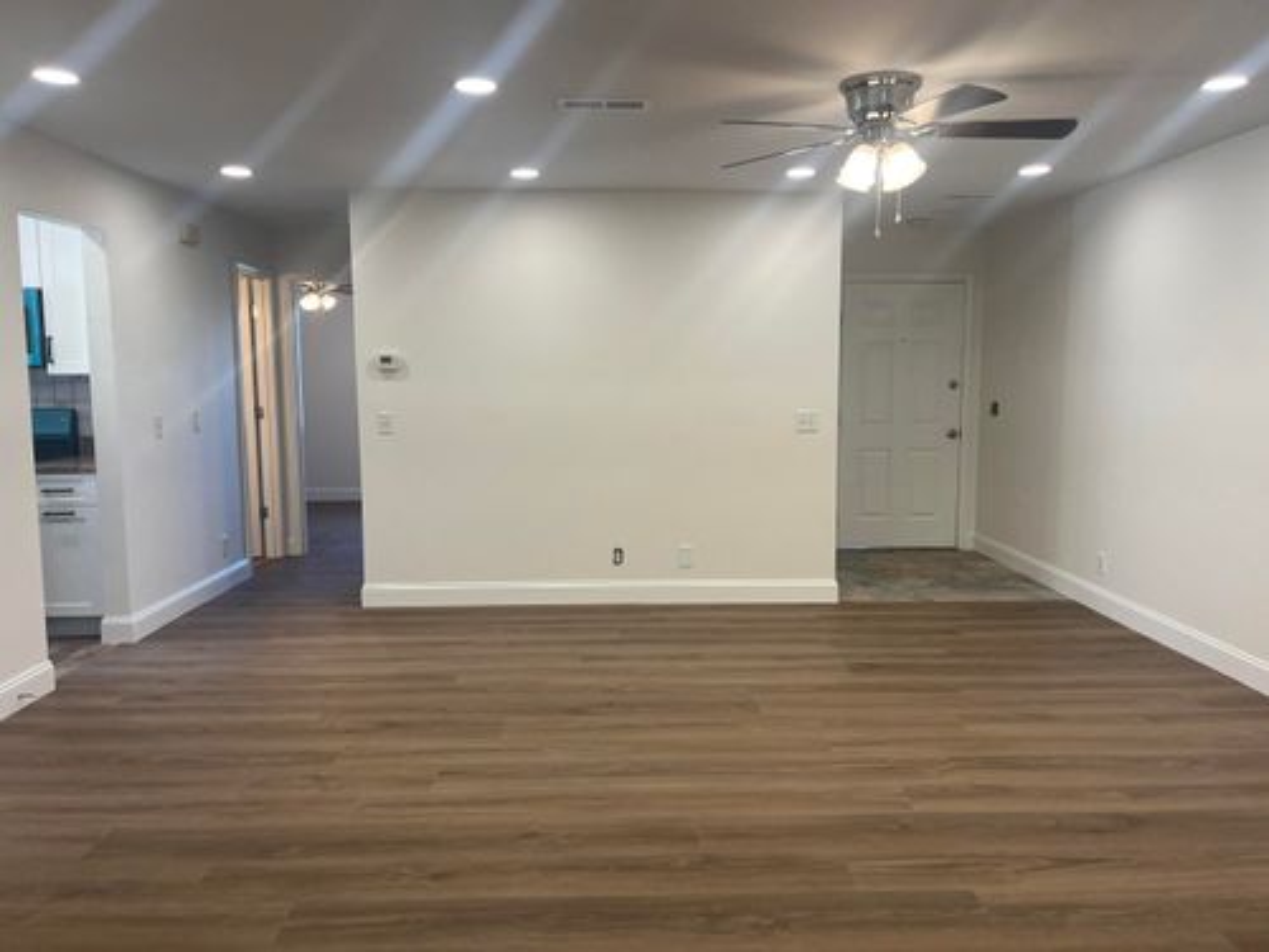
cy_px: 476
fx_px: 953
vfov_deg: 53.1
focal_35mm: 26
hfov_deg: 67.3
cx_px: 634
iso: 80
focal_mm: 5.1
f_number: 1.6
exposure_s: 1/120
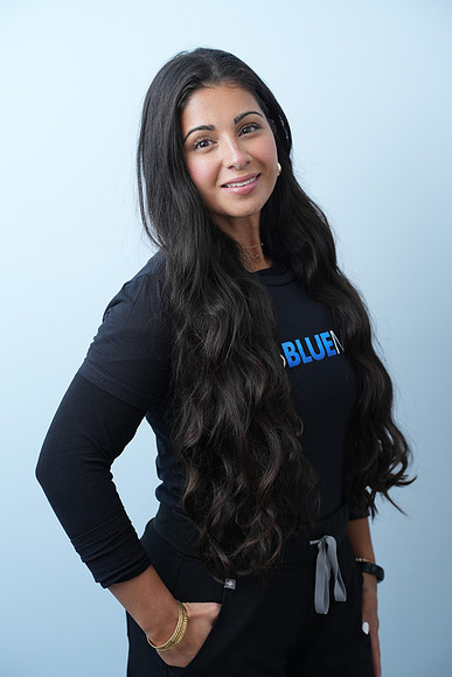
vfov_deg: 27.7
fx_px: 1374
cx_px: 226
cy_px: 338
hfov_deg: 18.7
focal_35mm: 73
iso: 640
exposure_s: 1/250
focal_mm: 73
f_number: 4
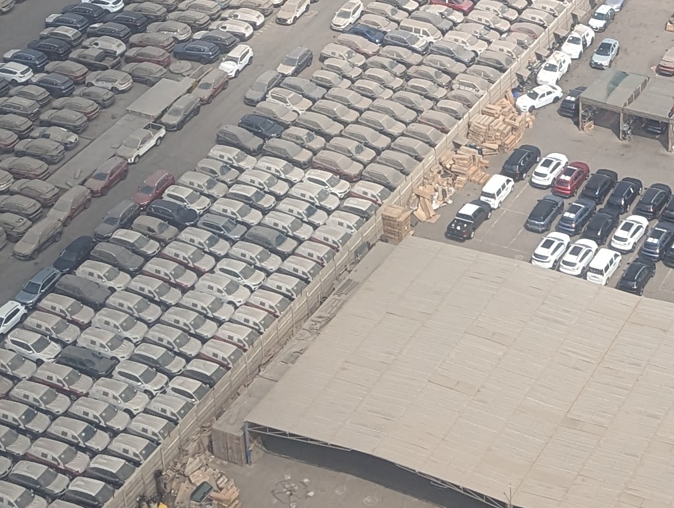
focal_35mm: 97
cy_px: -124
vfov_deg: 14.7
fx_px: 1892
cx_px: 584
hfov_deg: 19.9
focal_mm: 6.81
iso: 54
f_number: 1.85
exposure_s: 1/1300
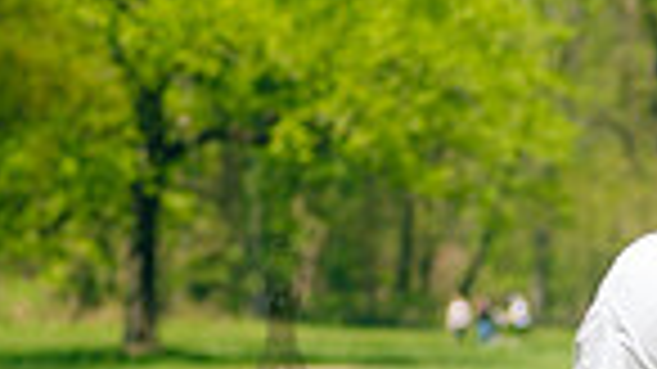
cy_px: 524
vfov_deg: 2.3
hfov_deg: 4.1
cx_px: 860
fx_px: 9108
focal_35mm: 523
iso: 100
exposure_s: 1/1000
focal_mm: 125
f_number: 3.5
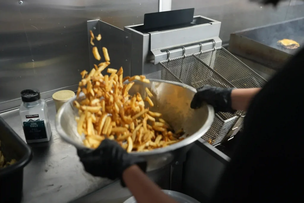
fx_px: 296
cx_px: 152
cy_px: 102
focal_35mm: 35
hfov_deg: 54.4
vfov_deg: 37.9
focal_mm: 35
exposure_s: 1/160
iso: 1600
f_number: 2.5
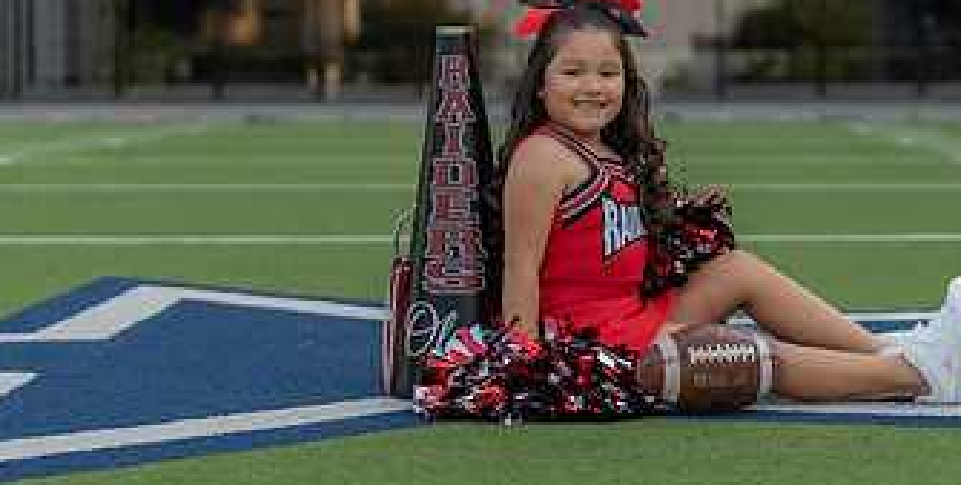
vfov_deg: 8.4
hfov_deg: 16.6
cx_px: 580
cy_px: 233
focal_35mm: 132
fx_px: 3284
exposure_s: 1/320
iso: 100
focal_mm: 70
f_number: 2.8
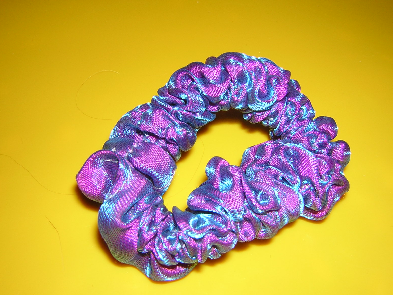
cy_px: 150
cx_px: 200
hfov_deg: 50.1
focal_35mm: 37
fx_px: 420
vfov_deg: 38.7
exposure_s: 1/60.1
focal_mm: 4.7
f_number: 5.2
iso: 100
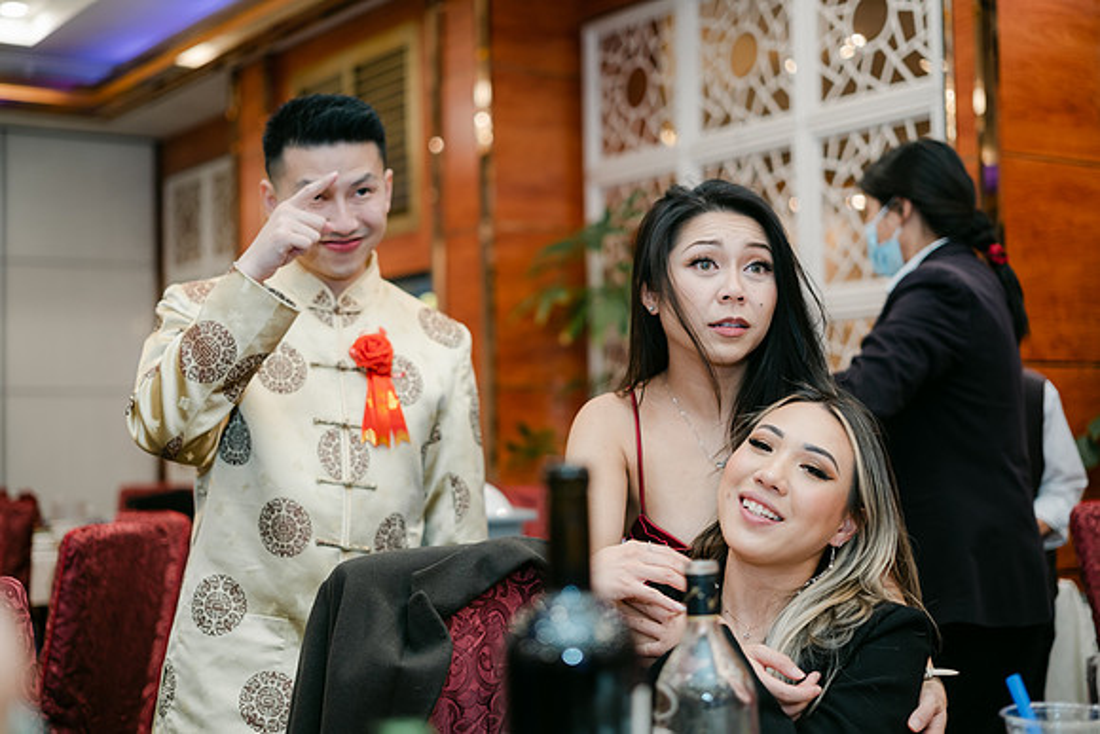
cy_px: 367
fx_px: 1566
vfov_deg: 26.4
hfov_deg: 38.7
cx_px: 542
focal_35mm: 51
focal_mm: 33
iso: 200
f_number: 1.4
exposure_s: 1/160
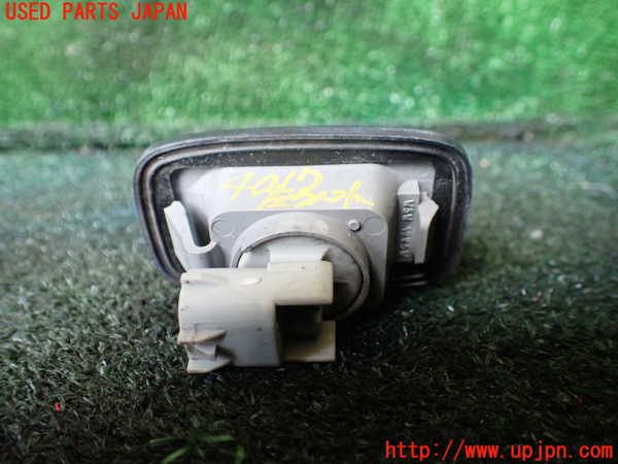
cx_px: 309
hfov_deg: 60.0
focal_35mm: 30
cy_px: 232
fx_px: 536
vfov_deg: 46.8
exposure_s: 1/125
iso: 640
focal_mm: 5.4
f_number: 2.3
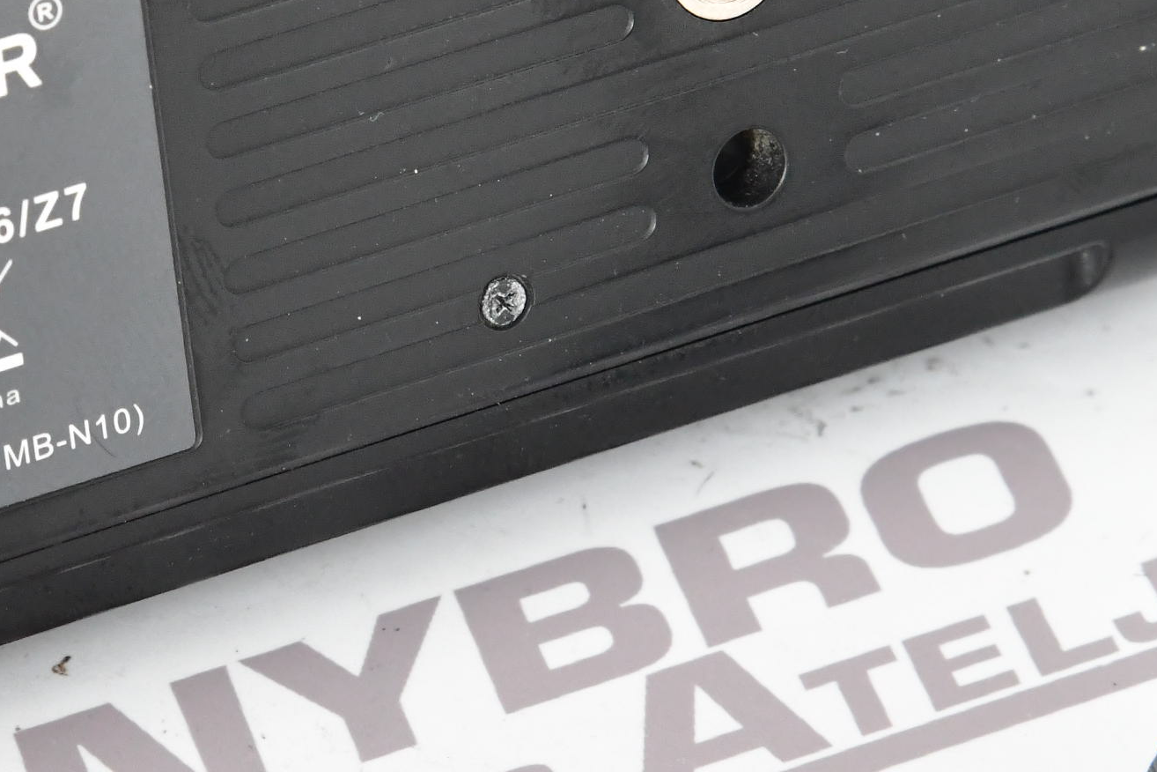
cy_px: 18
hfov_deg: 5.5
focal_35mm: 377
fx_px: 12115
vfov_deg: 3.6
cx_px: 125
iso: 2500
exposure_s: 1/200
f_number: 11
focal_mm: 120
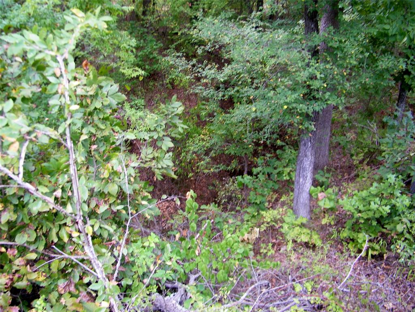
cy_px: 156
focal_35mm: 28
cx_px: 208
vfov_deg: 49.7
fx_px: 336
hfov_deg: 63.4
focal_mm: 5
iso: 80
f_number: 3.5
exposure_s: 1/30
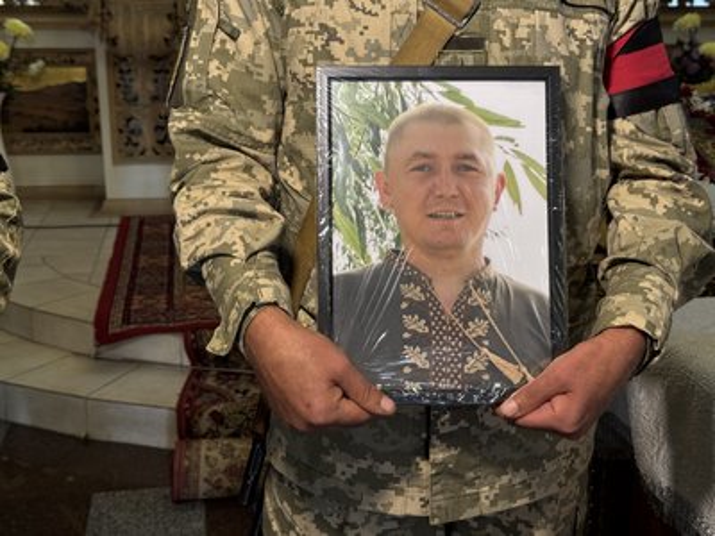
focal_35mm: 48
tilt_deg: -14.7
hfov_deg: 39.7
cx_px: 358
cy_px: 268
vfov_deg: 30.3
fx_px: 991
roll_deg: +0.1
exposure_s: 1/50
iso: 80
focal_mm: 6.76
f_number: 1.78
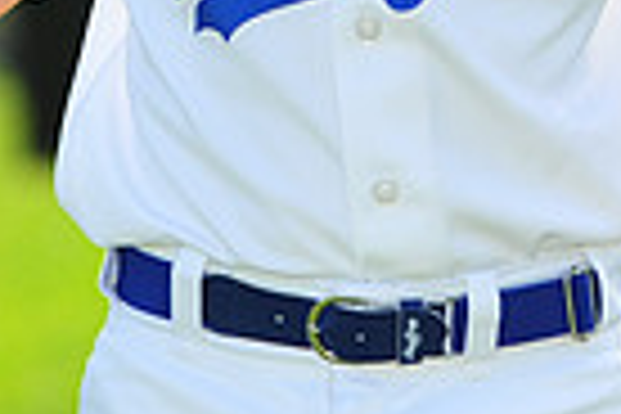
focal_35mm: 693
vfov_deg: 2.0
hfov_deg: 3.0
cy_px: -364
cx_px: 536
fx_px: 11953
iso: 320
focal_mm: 165
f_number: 4.5
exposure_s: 1/1600
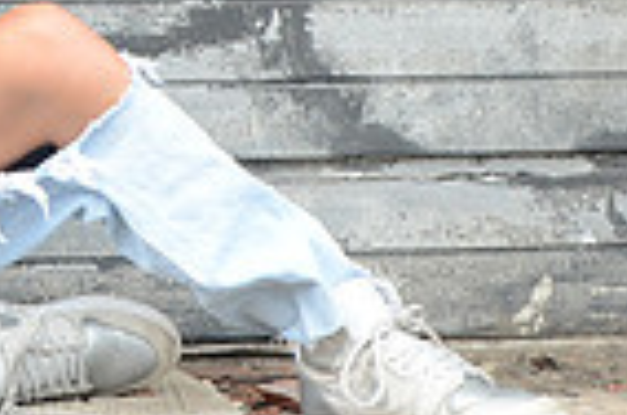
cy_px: -168
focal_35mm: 135
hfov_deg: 14.8
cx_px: -71
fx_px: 2346
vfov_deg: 9.9
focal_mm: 22
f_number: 6.3
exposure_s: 1/250
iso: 500
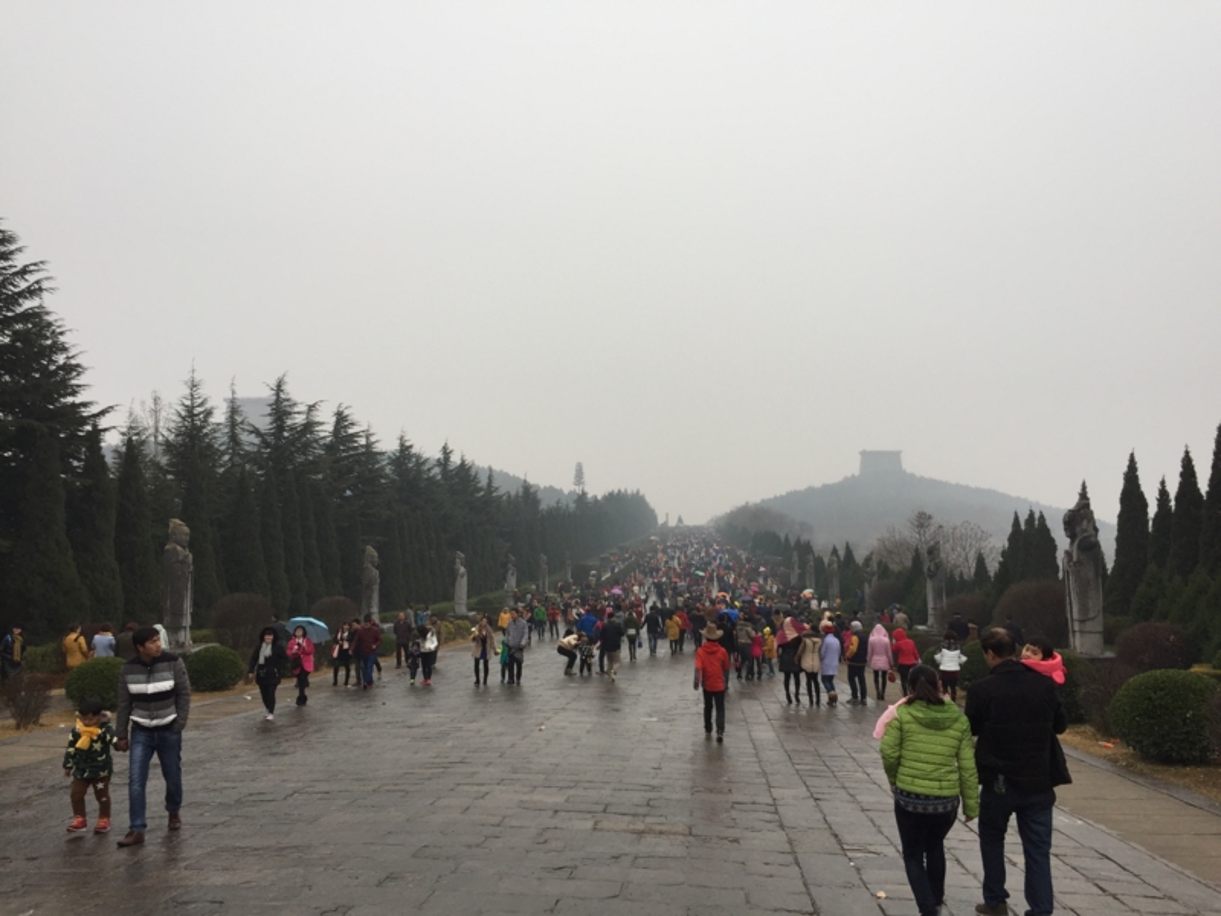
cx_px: 610
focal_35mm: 29
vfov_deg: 48.2
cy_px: 458
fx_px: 1023
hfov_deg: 61.7
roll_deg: +0.6
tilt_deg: +1.0
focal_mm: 4.15
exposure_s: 1/412
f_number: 2.2
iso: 32
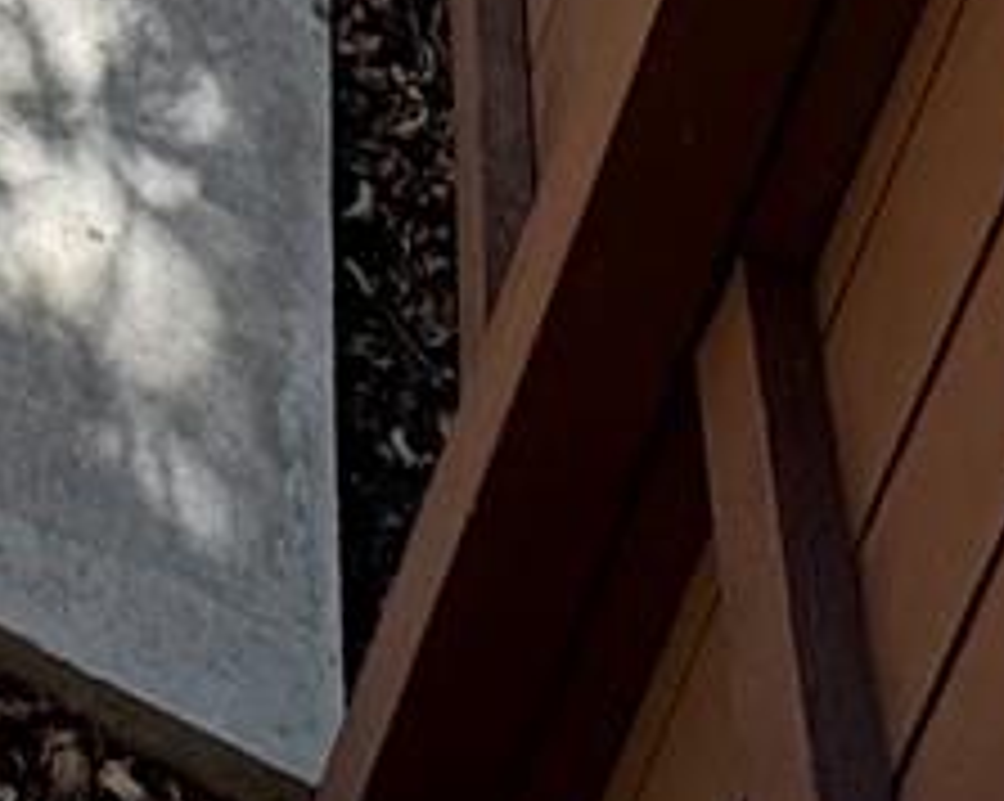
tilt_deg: -13.3
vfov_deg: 9.9
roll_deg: -10.7
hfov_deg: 16.4
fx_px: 2909
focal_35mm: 98
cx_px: -801
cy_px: -1836
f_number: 2.2
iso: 40
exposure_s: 1/470
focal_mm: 2.22
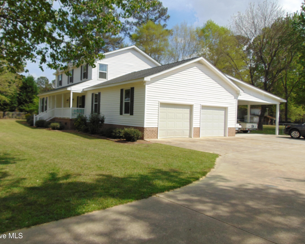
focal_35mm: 27
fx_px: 244
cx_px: 137
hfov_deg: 63.9
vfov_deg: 53.2
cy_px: 121
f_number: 7.7
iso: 80
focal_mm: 4.5
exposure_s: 1/320
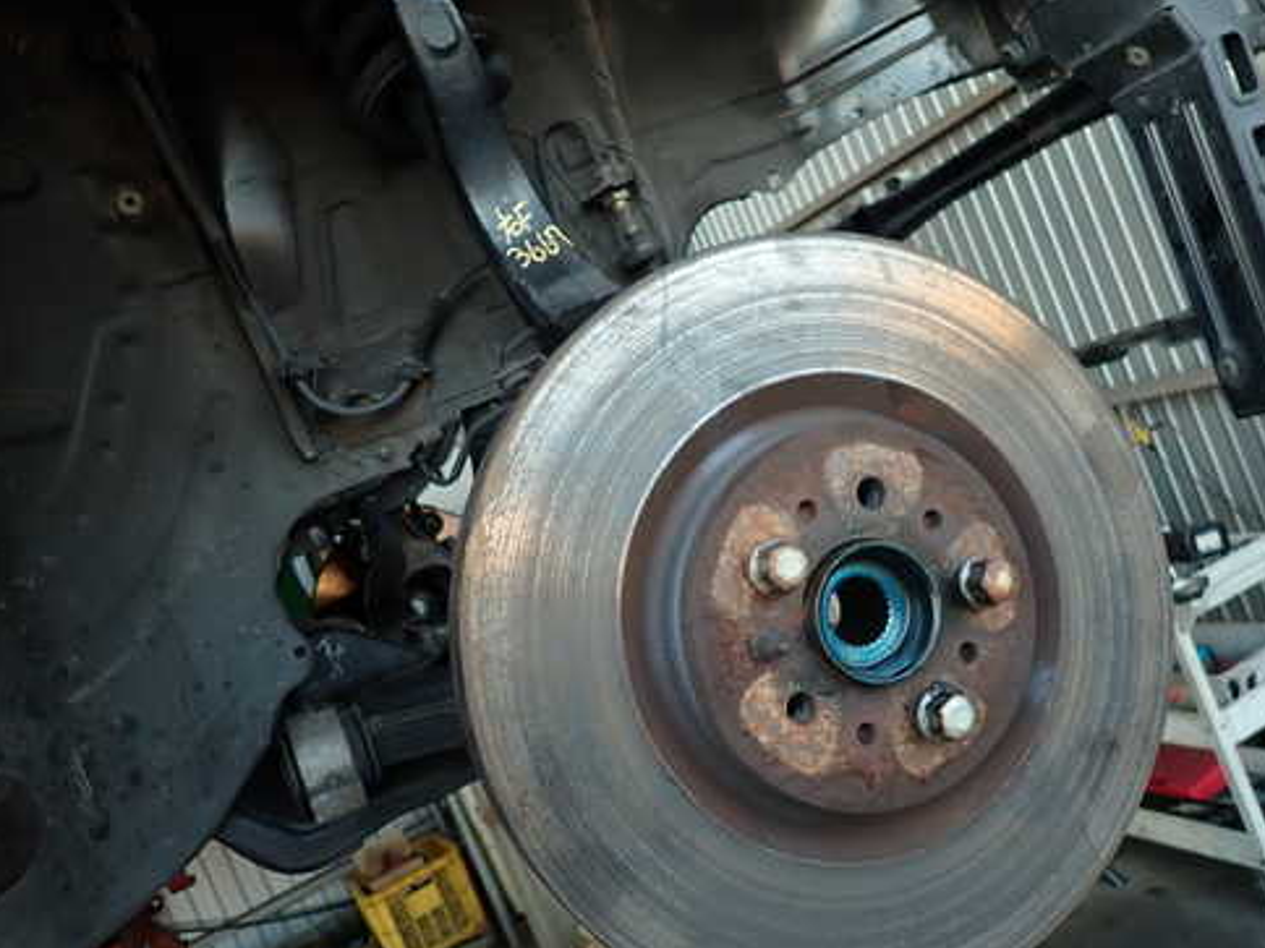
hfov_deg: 58.3
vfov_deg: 45.4
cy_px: 454
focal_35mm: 31
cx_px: 685
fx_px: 1133
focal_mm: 4.5
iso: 100
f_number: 2
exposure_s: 1/60
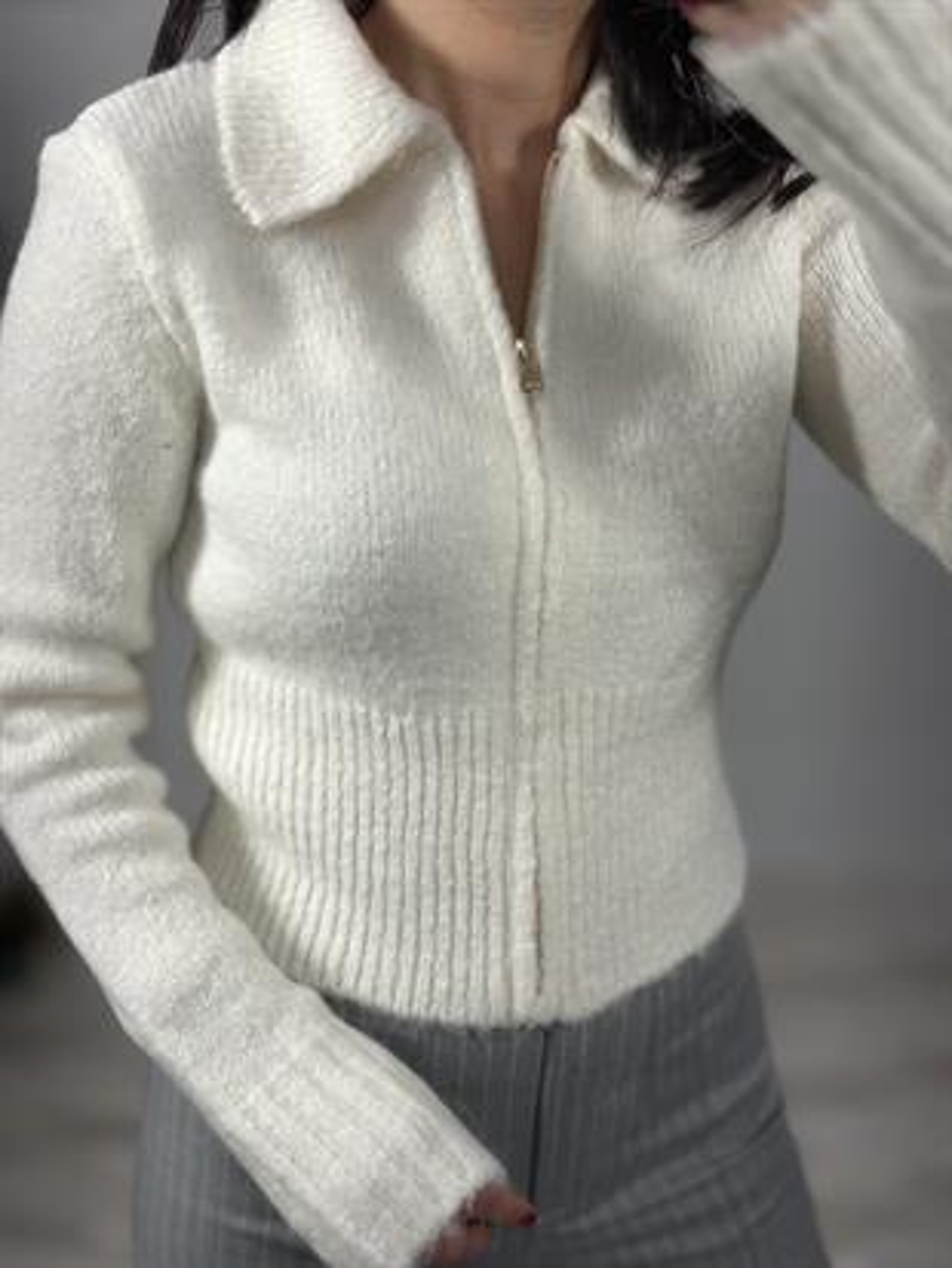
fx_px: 1759
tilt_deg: -37.9
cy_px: 634
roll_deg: +3.6
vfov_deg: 39.6
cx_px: 476
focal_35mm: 48
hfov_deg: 30.3
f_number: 1.78
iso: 64
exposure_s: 1/149
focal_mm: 6.86
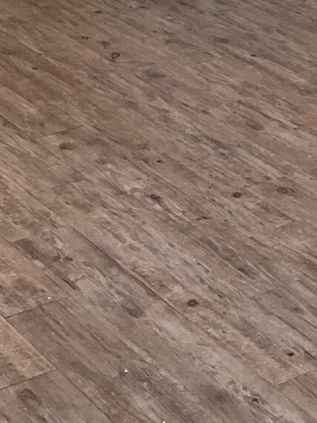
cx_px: 148
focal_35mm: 117
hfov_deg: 12.7
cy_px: -368
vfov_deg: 14.5
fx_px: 1429
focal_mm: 3
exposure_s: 1/60
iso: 50
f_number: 1.8
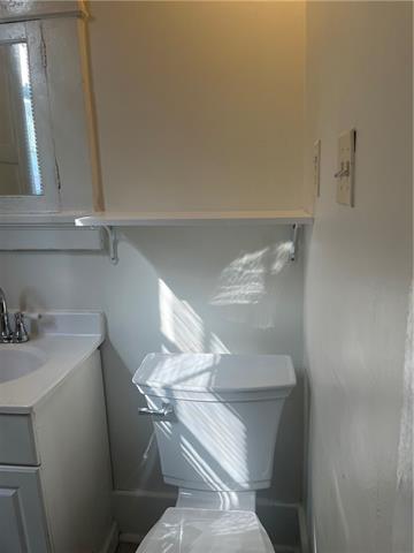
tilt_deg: -4.7
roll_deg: +4.8
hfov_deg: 53.1
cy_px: 276
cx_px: 207
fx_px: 415
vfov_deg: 67.3
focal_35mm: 26
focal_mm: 5.1
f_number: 1.6
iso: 50
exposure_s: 1/202
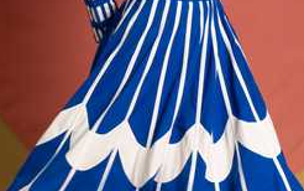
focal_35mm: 87
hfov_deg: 23.8
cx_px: 153
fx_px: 721
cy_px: 61
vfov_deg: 15.0
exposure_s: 1/200
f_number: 3.2
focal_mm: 40
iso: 1250
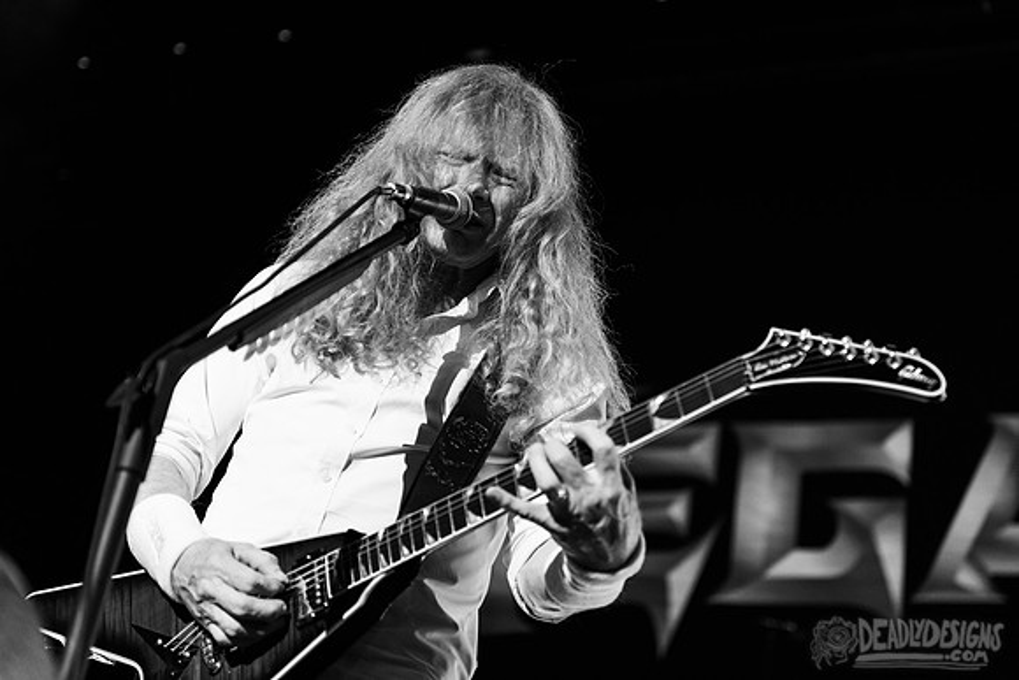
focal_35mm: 76
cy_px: 311
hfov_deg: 26.7
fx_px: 2150
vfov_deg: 18.0
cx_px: 553
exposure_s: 1/320
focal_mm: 70
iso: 2000
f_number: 3.2
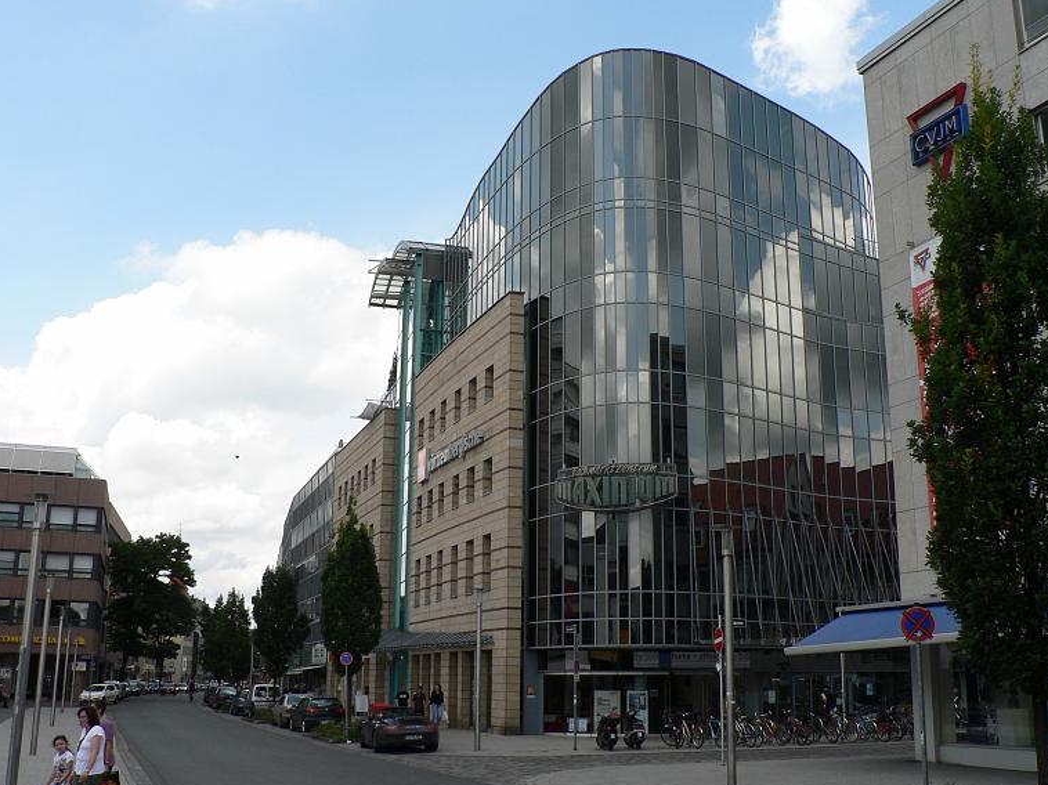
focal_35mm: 38
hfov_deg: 49.0
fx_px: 1150
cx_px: 527
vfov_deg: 37.7
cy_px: 380
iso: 80
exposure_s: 1/400
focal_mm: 6
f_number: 5
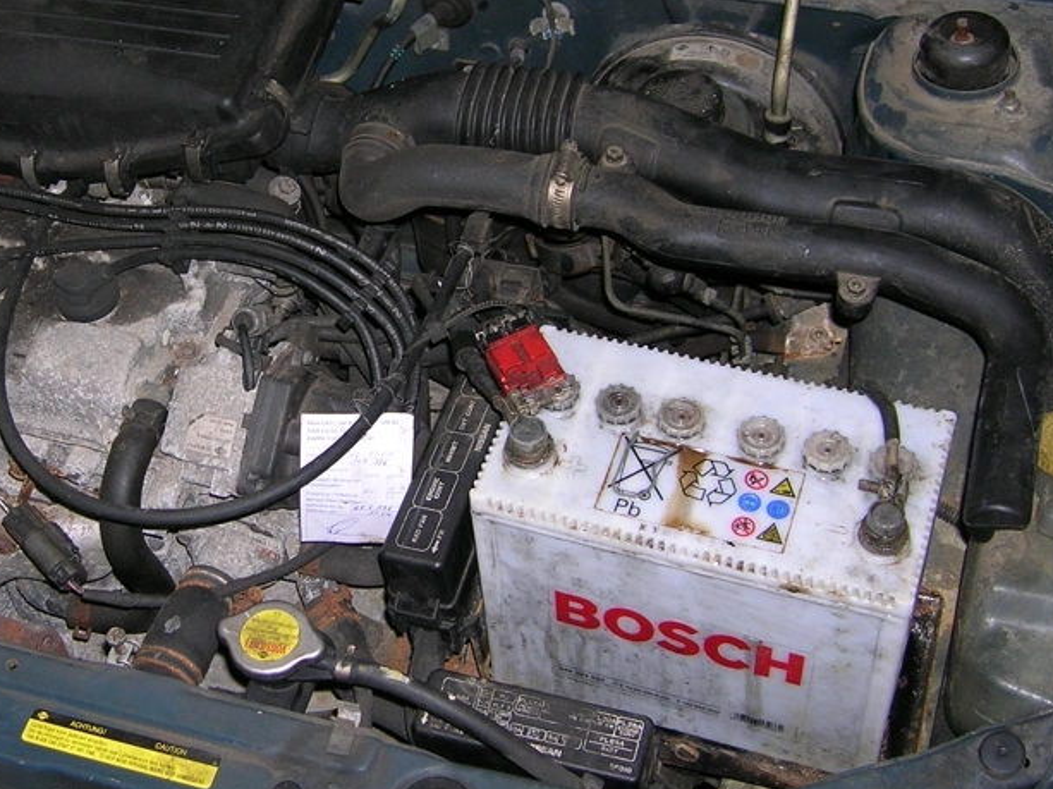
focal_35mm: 56
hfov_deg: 33.8
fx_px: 1702
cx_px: 291
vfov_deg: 26.1
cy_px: 359
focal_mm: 5.7
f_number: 2.9
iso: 50
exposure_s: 1/60.1
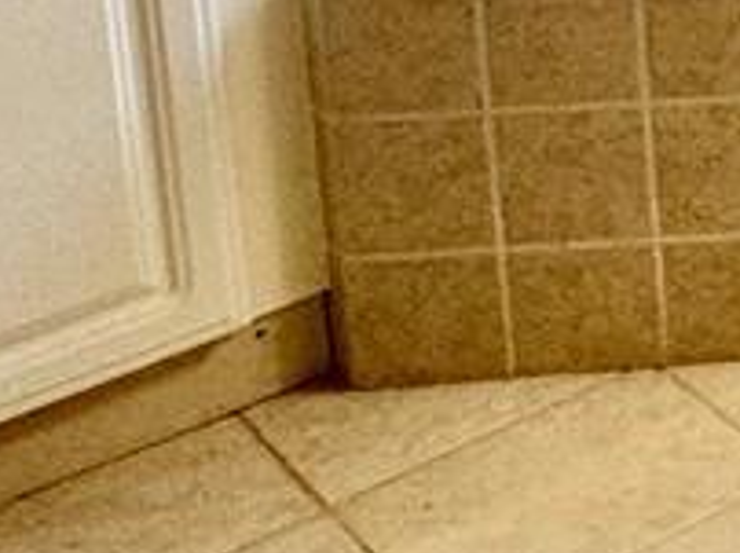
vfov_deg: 11.5
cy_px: -681
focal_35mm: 111
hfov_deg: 12.7
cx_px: 1898
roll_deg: -0.6
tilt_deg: -8.6
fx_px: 2370
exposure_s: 1/120
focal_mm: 2.22
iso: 125
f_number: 2.2
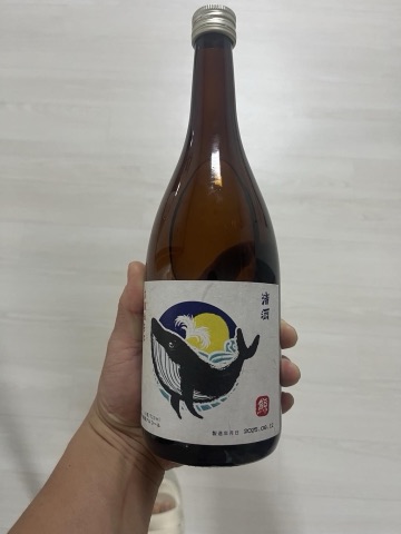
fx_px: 402
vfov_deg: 67.3
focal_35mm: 26
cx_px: 200
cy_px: 267
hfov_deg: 53.1
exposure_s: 1/83
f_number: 1.6
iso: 125
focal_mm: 5.1
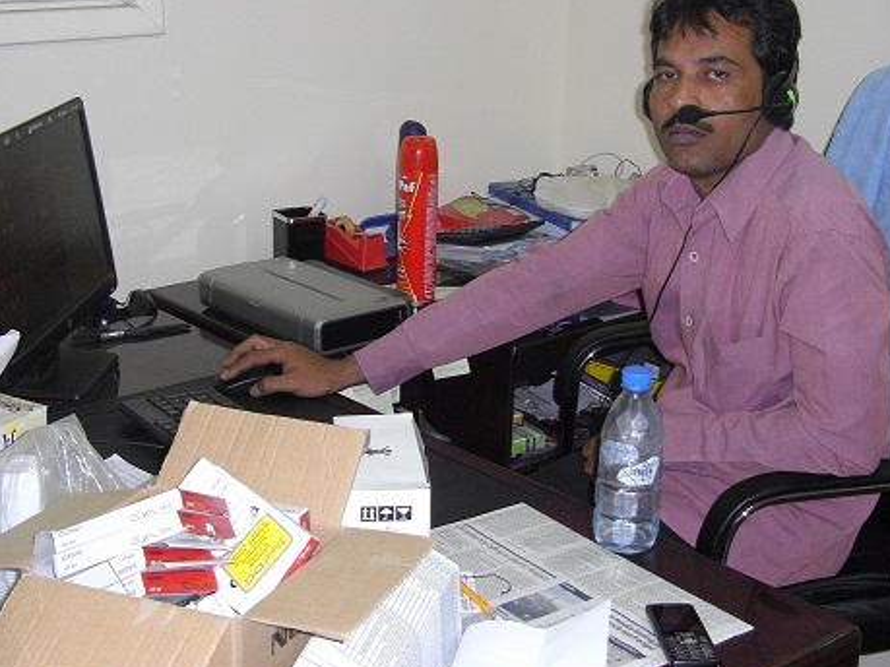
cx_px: 443
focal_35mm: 57
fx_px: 1465
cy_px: 299
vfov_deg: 25.6
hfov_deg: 33.8
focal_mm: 8.4
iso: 200
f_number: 3.7
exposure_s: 1/60
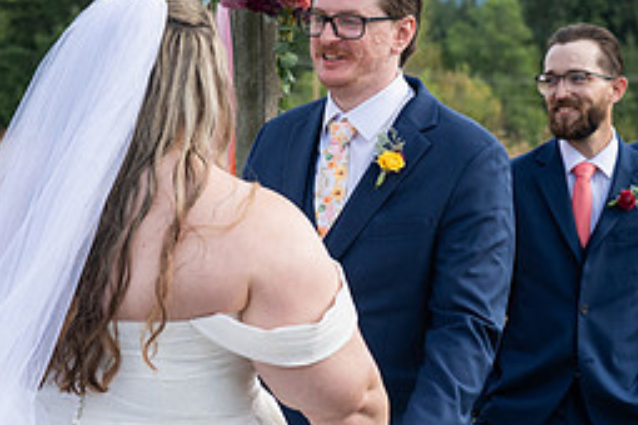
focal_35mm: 125
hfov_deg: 16.4
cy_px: 231
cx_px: 233
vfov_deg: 11.0
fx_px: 2215
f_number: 4.5
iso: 400
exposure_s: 1/1000
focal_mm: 55
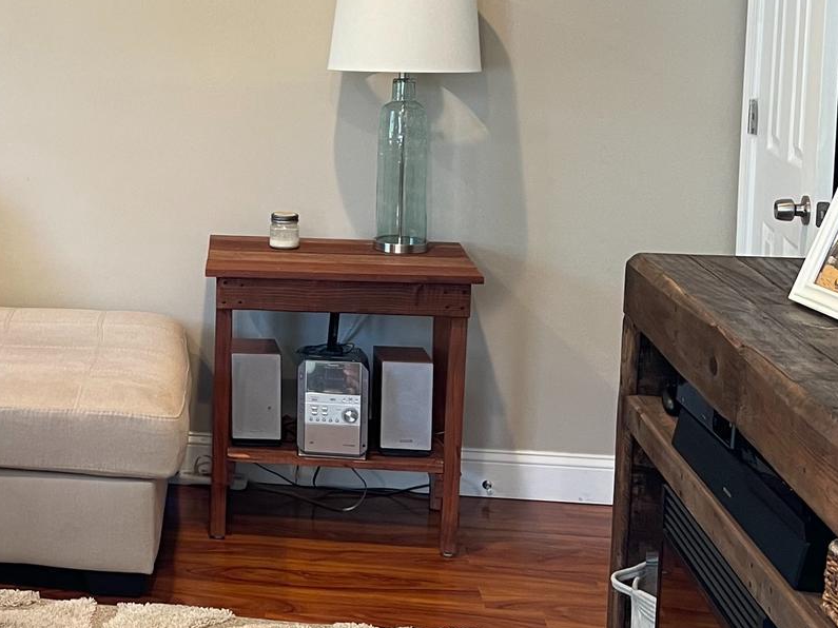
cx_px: -96
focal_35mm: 67
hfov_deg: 26.6
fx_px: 1622
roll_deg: -0.2
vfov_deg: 21.7
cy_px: 143
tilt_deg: -6.5
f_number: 1.6
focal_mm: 5.1
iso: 100
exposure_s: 1/60
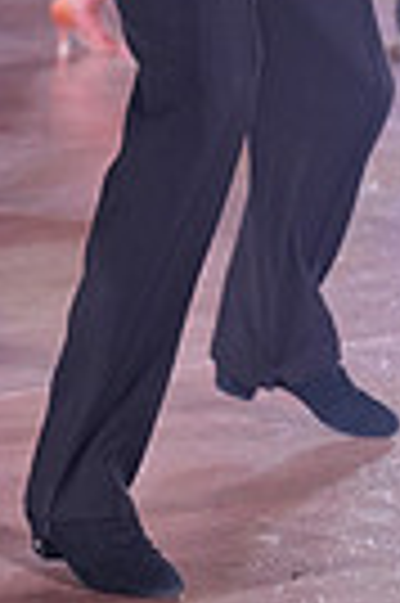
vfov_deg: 7.7
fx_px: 4428
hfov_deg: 5.2
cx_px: 2
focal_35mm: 265
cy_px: -274
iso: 2000
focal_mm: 61
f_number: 4
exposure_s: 1/400
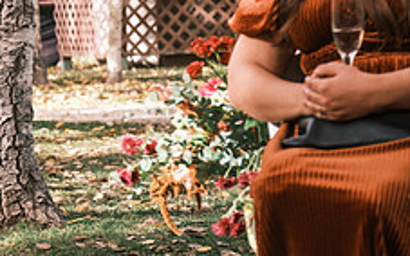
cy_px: 143
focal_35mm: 299
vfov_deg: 4.4
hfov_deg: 6.9
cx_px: -197
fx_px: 3342
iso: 400
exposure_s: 1/500
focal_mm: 58.7
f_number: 4
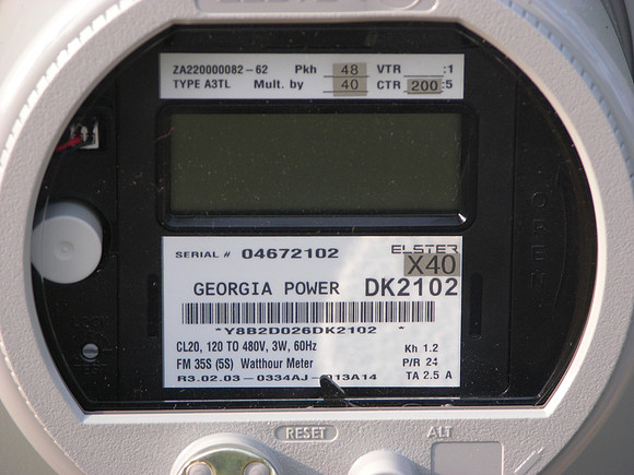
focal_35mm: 270
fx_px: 4945
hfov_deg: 7.3
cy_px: 238
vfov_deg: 5.5
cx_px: 317
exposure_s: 1/188
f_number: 4.7
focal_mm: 67.7
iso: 100
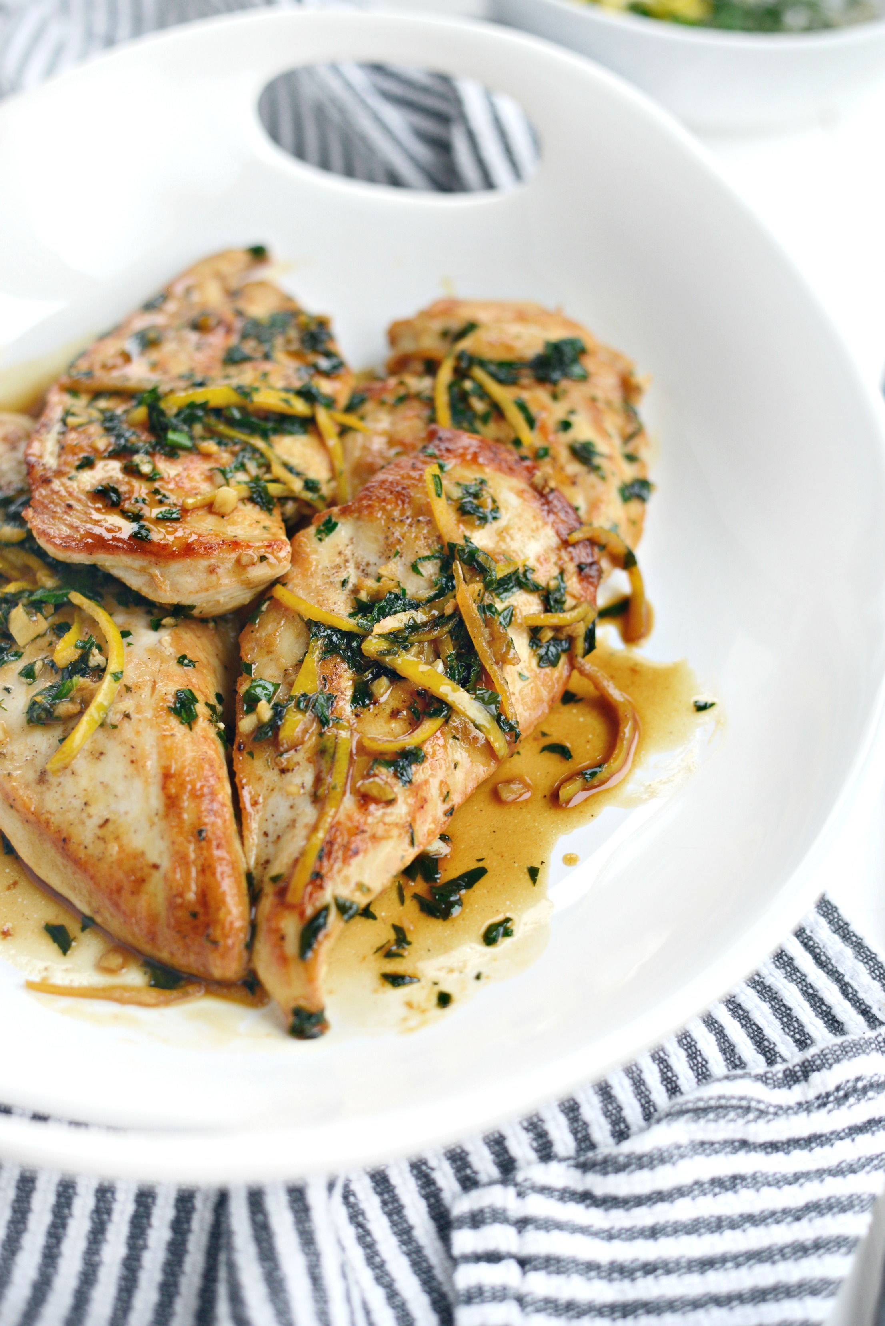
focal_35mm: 50
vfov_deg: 39.6
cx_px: 442
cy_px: 663
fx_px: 1842
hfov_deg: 27.0
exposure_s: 1/500
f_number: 3.2
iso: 560
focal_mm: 50
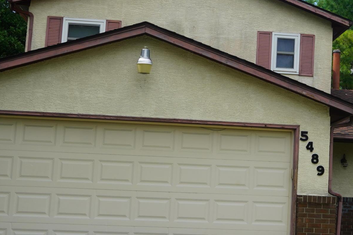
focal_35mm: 83
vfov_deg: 16.4
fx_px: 814
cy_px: 53
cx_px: 276
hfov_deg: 24.1
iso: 100
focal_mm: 22
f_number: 9
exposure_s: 1/125
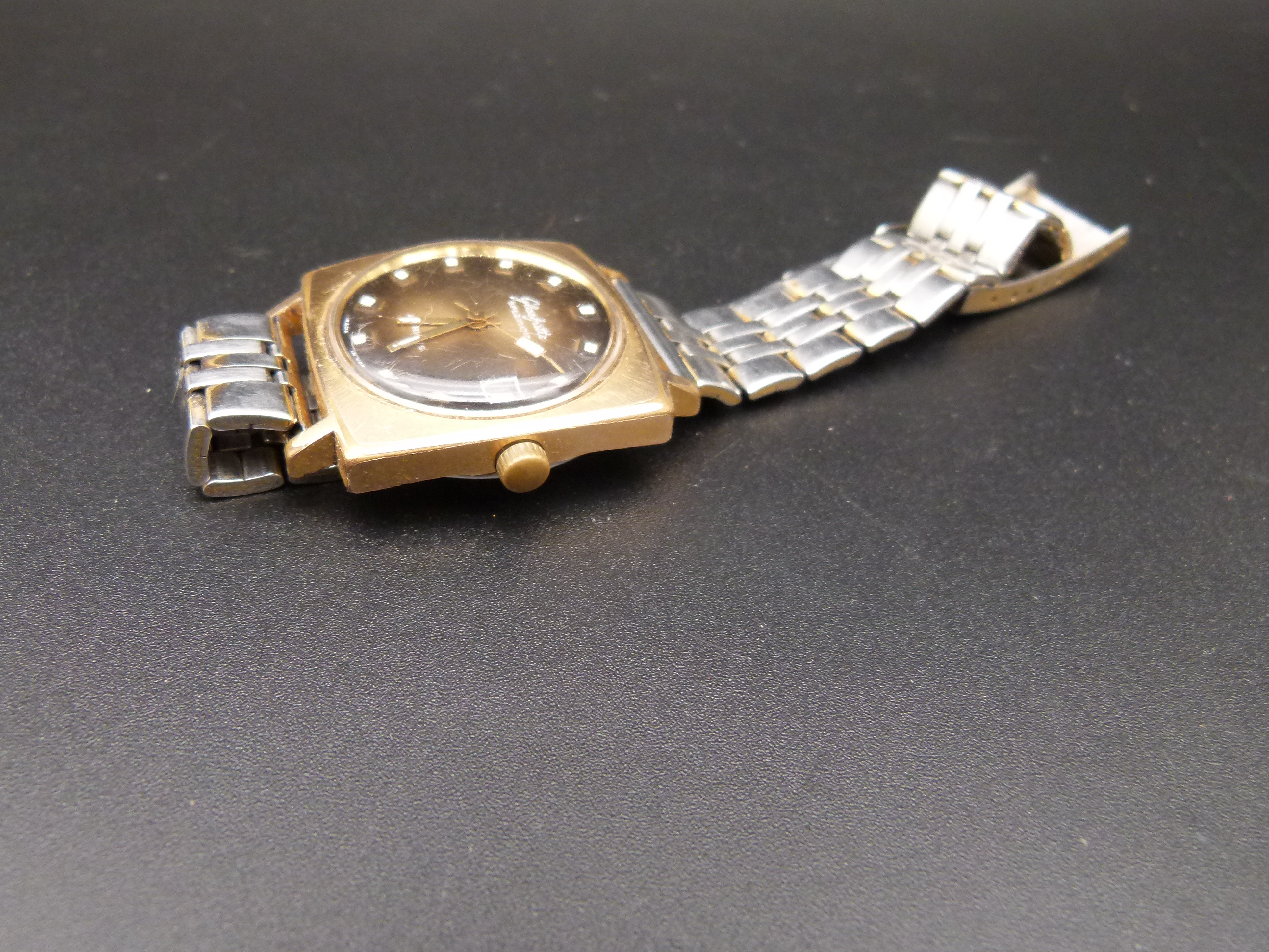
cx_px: 583
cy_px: 480
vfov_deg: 49.7
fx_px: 1026
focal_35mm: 28
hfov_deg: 63.3
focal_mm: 4.5
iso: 200
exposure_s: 1/60
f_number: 2.8
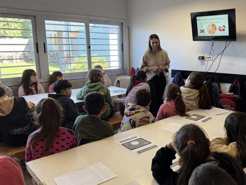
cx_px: 123
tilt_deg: -11.8
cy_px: 92
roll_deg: +0.5
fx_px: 171
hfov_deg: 71.6
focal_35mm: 24
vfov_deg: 56.8
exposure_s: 1/100
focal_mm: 6.76
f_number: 1.78
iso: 80
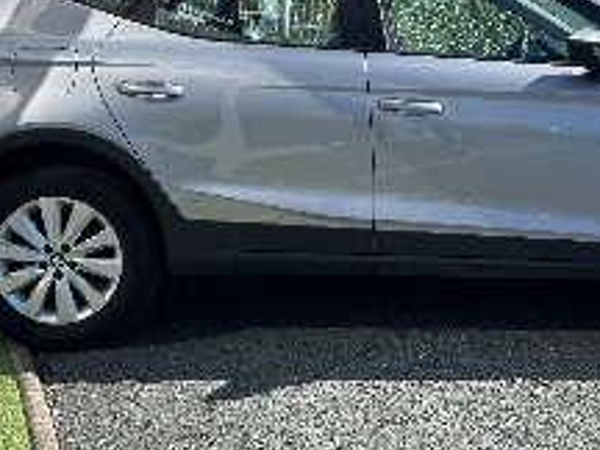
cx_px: 439
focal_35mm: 50
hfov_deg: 37.4
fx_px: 867
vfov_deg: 28.8
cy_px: 131
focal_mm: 5.7
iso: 50
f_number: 1.5
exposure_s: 1/3077
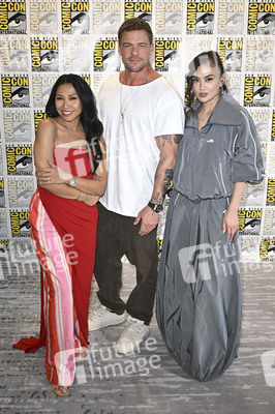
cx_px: 138
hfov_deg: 37.8
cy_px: 207
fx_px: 402
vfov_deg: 54.5
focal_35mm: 35
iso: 2000
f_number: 5.6
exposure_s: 1/250
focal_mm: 35
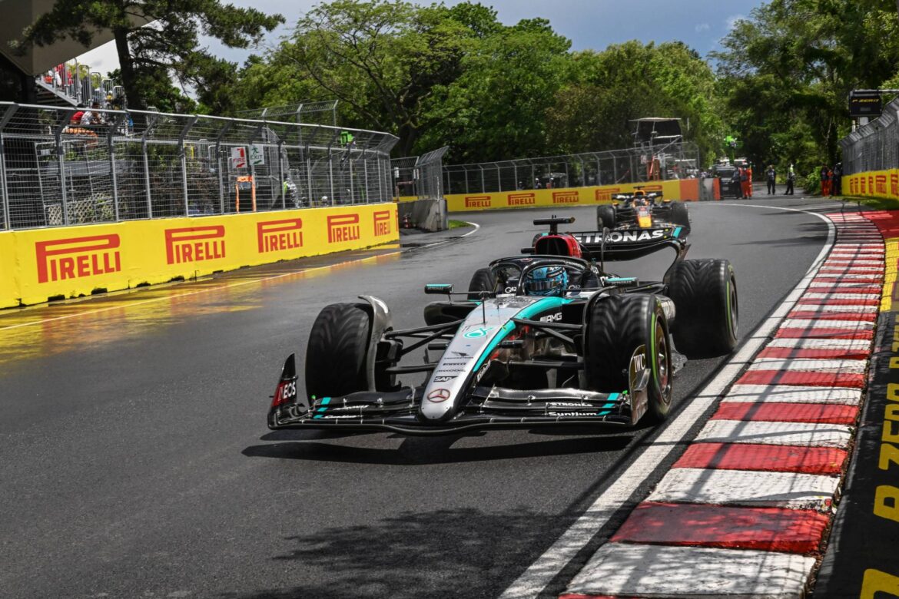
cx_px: 450
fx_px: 1748
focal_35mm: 70
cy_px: 300
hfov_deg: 28.8
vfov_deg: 19.5
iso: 1600
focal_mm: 70
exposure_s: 1/1600
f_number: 10
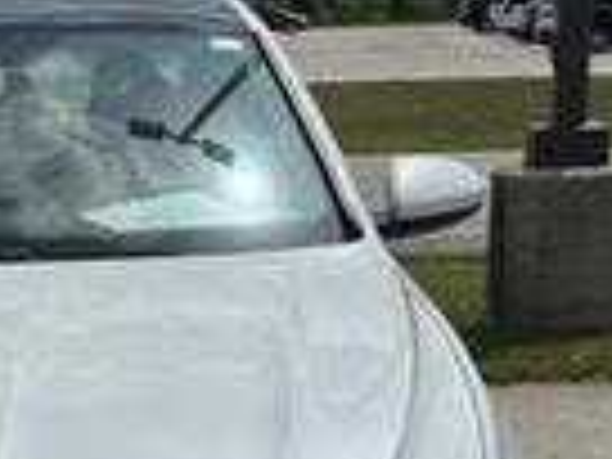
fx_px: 1573
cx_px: -36
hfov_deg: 21.1
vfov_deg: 16.3
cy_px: 446
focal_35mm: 89
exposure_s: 1/12346
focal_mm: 6.76
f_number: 1.78
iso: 80
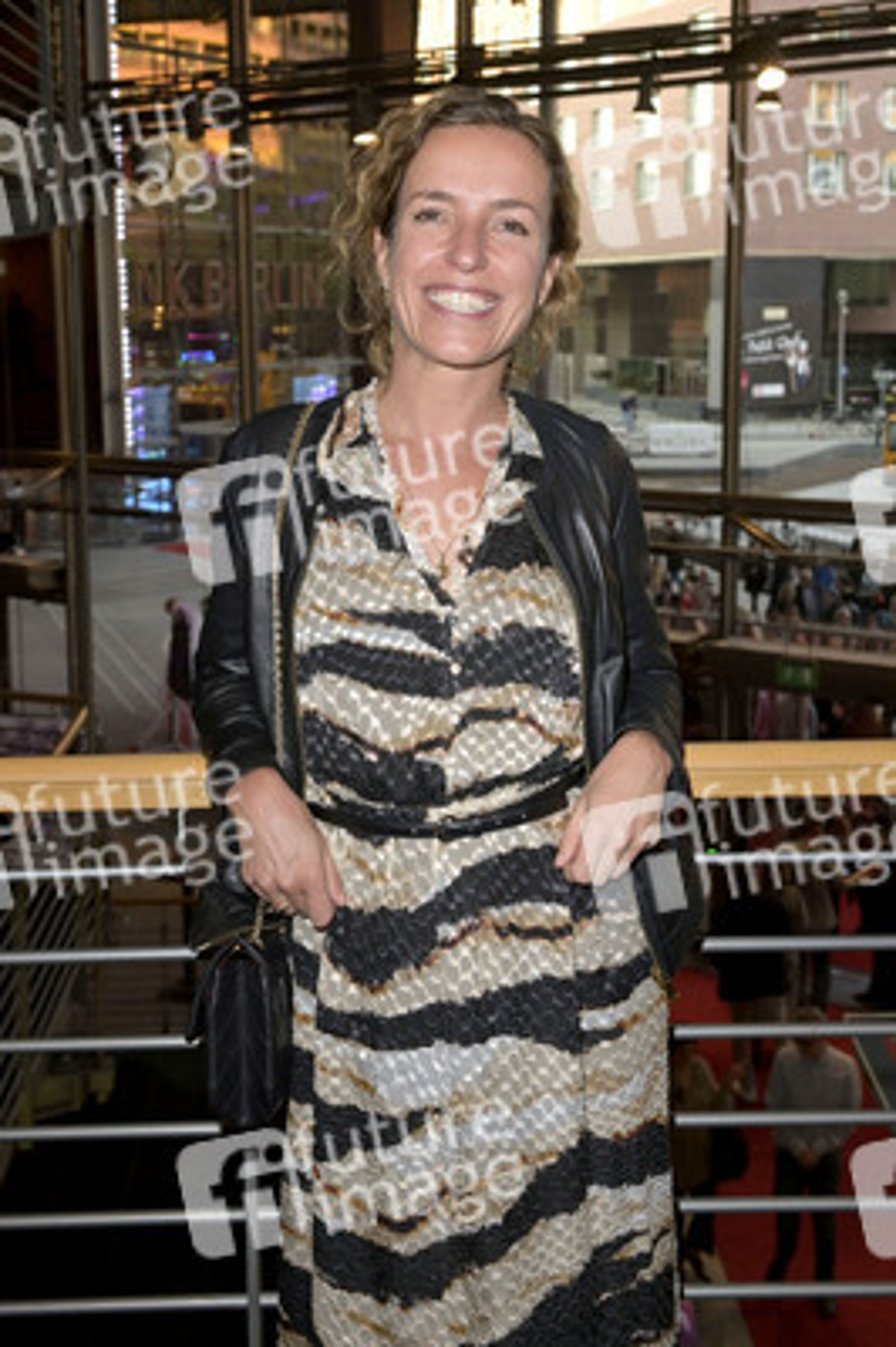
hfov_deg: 35.0
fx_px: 1421
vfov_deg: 50.7
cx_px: 448
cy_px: 674
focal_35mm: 38
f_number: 6.3
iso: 1600
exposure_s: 1/125
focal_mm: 38
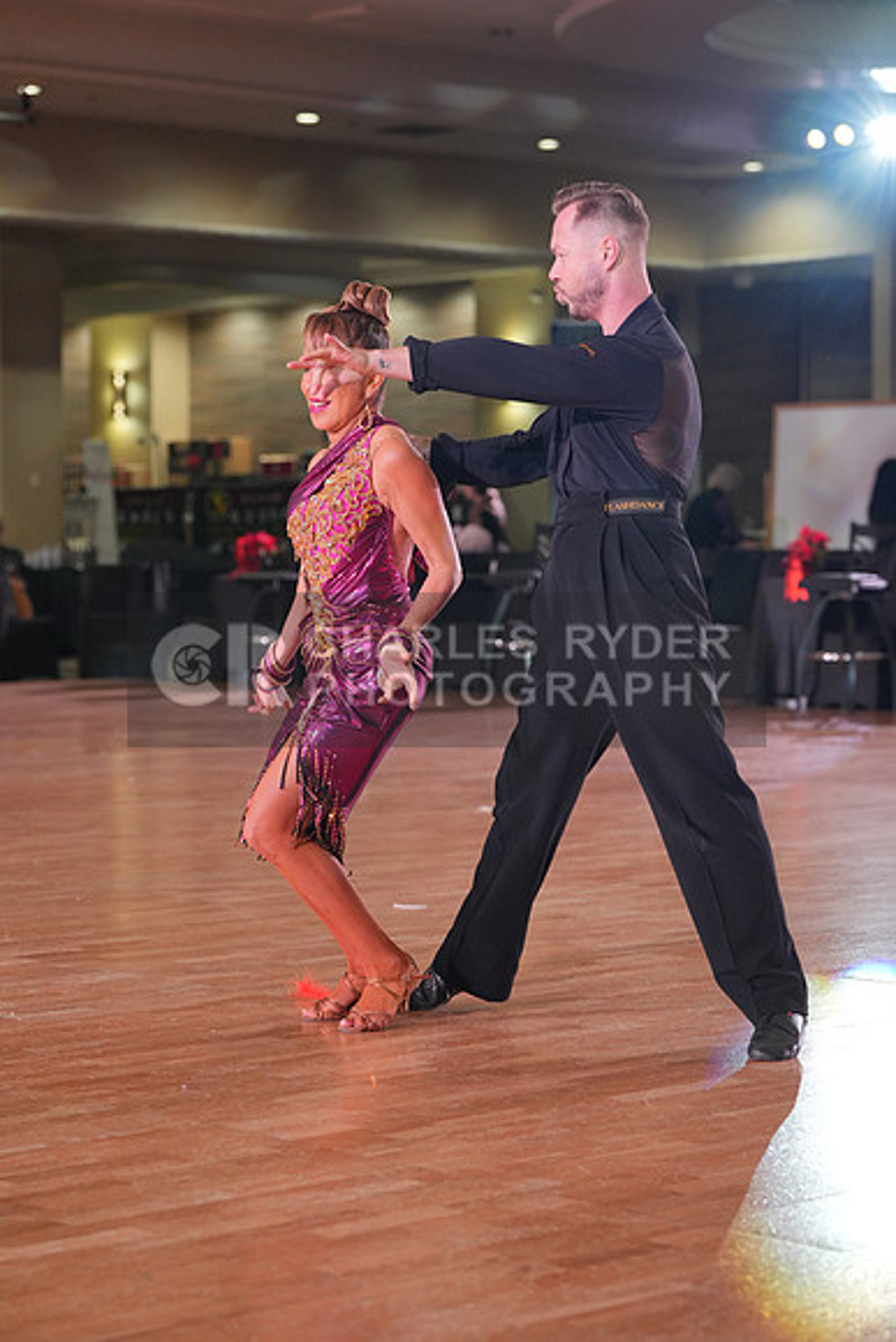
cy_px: 671
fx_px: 3283
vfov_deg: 23.1
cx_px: 448
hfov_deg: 15.5
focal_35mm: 88
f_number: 4
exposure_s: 1/400
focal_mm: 88
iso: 1600
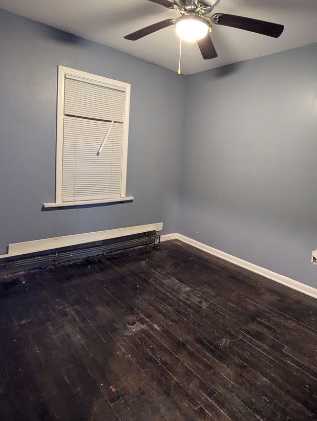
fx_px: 256
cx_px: 195
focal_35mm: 21
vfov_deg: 78.3
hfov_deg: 62.8
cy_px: 176
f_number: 2.2
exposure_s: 1/24
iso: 702
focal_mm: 2.35
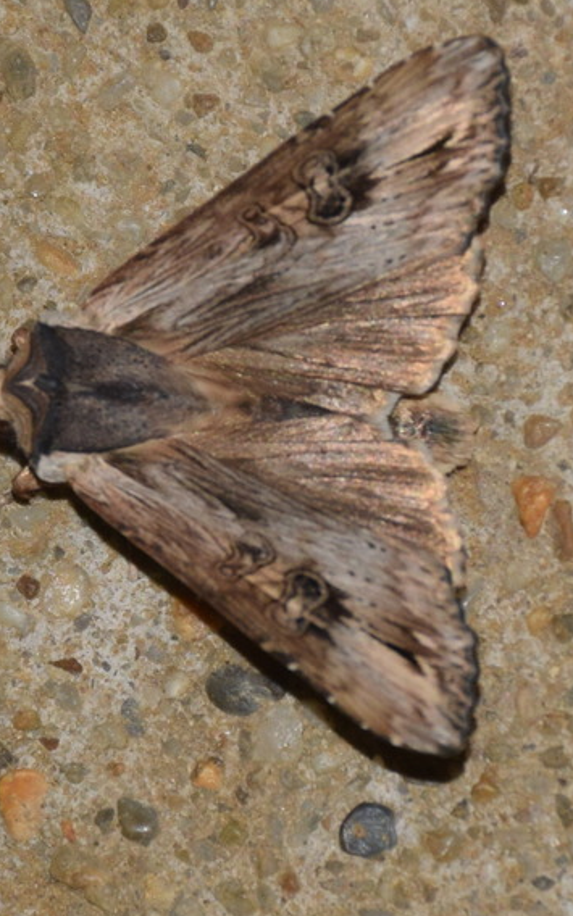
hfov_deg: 3.6
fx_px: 9045
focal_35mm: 362
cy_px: 434
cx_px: 253
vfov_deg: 5.8
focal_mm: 140
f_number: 5.6
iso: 320
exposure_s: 1/60
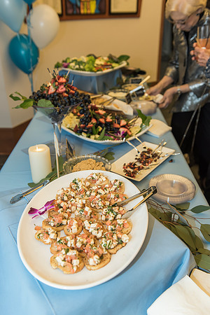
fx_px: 297
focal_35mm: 34
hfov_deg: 38.9
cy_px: 158
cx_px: 105
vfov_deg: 55.8
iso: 1250
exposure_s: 1/100
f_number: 4
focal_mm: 34
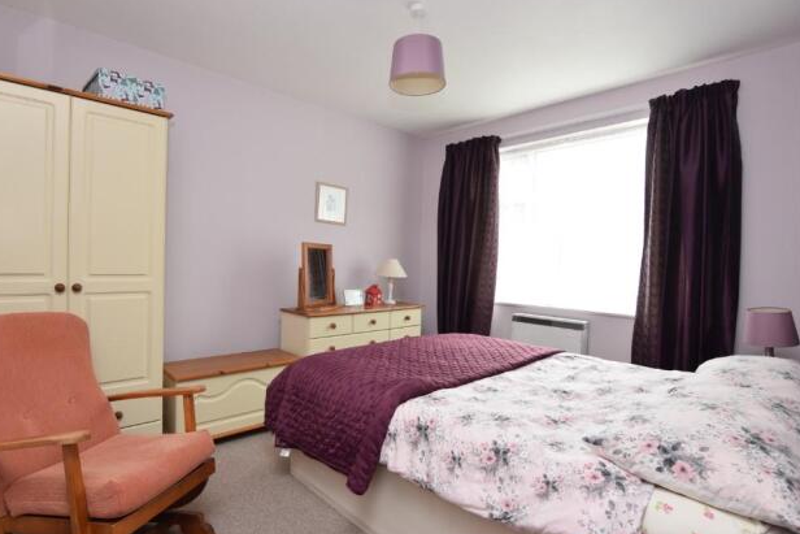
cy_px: 268
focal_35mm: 18
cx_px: 386
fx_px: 390
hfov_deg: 91.5
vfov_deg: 68.8
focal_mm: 11
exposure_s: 1/125
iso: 560
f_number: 5.6
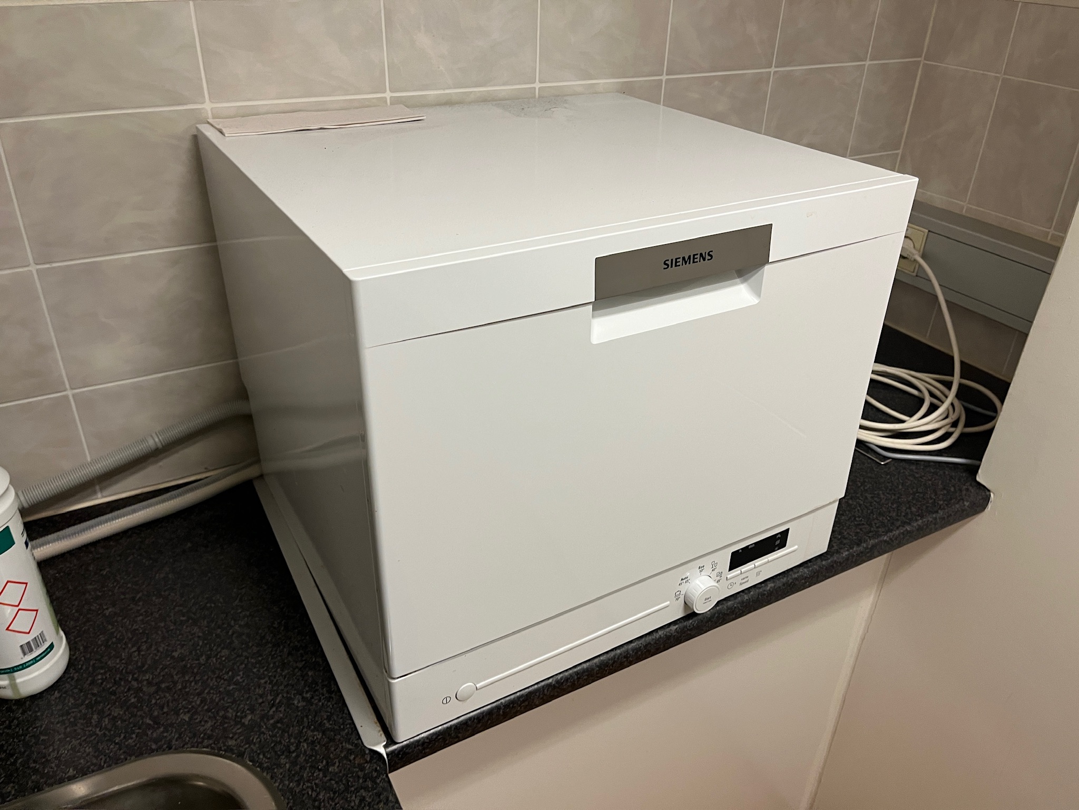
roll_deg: -0.9
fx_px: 810
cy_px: 405
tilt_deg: -29.4
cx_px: 540
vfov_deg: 53.1
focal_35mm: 26
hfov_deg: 67.3
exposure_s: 1/50
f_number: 1.6
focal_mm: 5.1
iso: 100
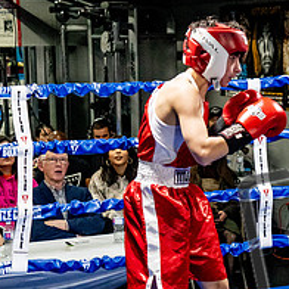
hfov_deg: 13.2
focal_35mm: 131
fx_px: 1237
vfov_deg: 13.3
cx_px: 242
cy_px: 201
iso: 5000
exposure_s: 1/800
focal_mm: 35
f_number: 2.8
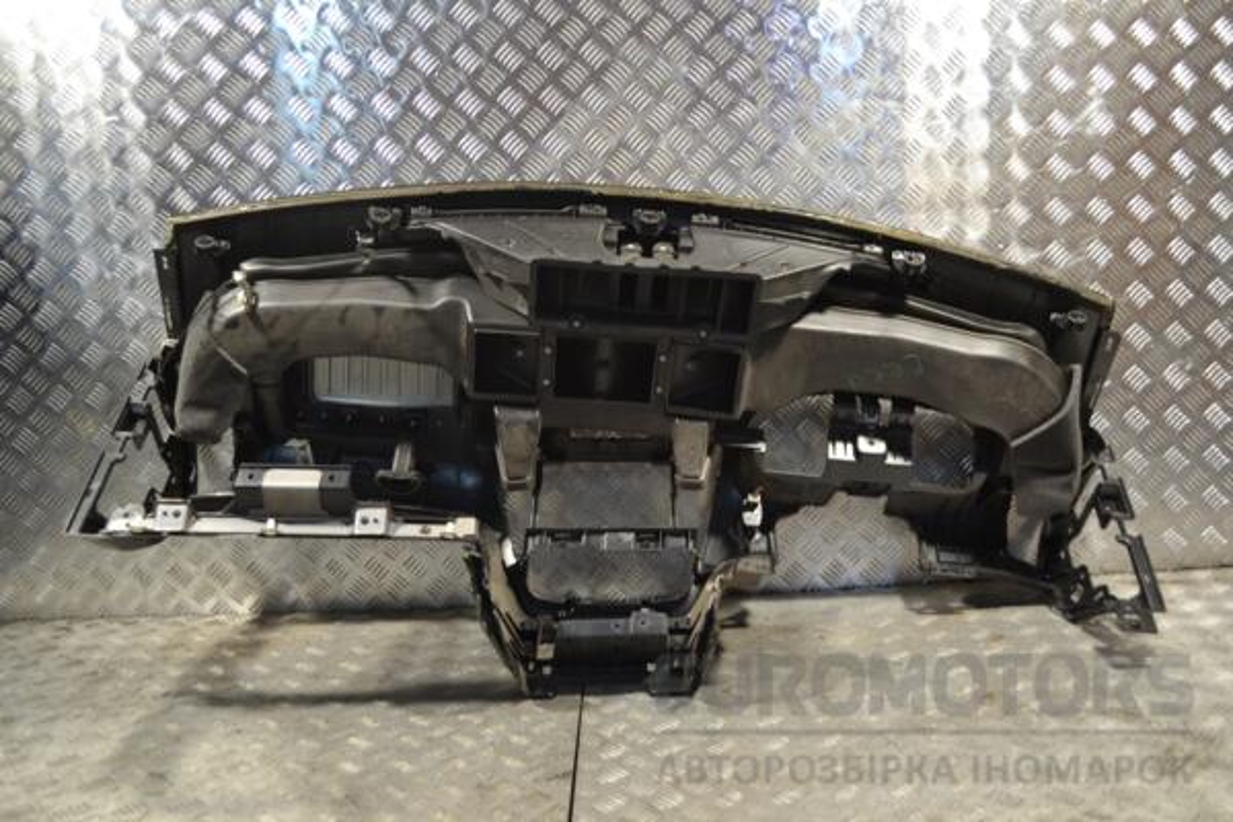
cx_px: 616
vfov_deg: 36.9
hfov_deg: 53.1
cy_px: 411
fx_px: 1233
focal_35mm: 36
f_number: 4
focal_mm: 24
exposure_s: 1/30
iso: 220
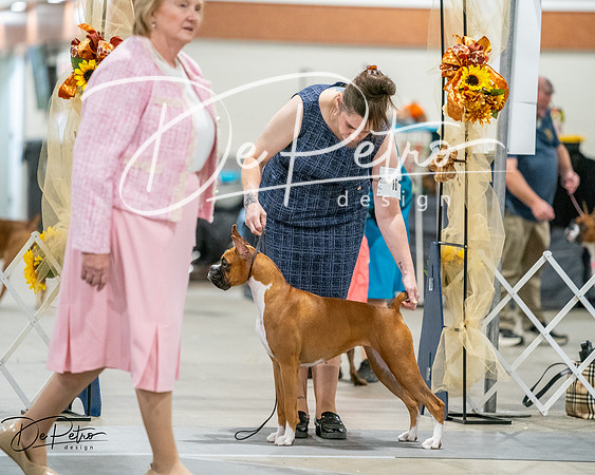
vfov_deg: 6.9
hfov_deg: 8.6
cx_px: 298
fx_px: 3965
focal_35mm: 225
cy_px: 238
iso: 6400
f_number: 3.2
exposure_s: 1/250
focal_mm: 200
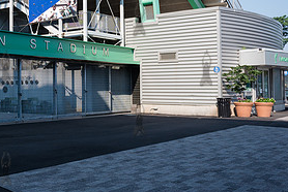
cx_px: 5
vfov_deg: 24.6
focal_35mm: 55
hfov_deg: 33.4
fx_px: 440
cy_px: 68
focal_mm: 26
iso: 200
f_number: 5
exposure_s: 1/500
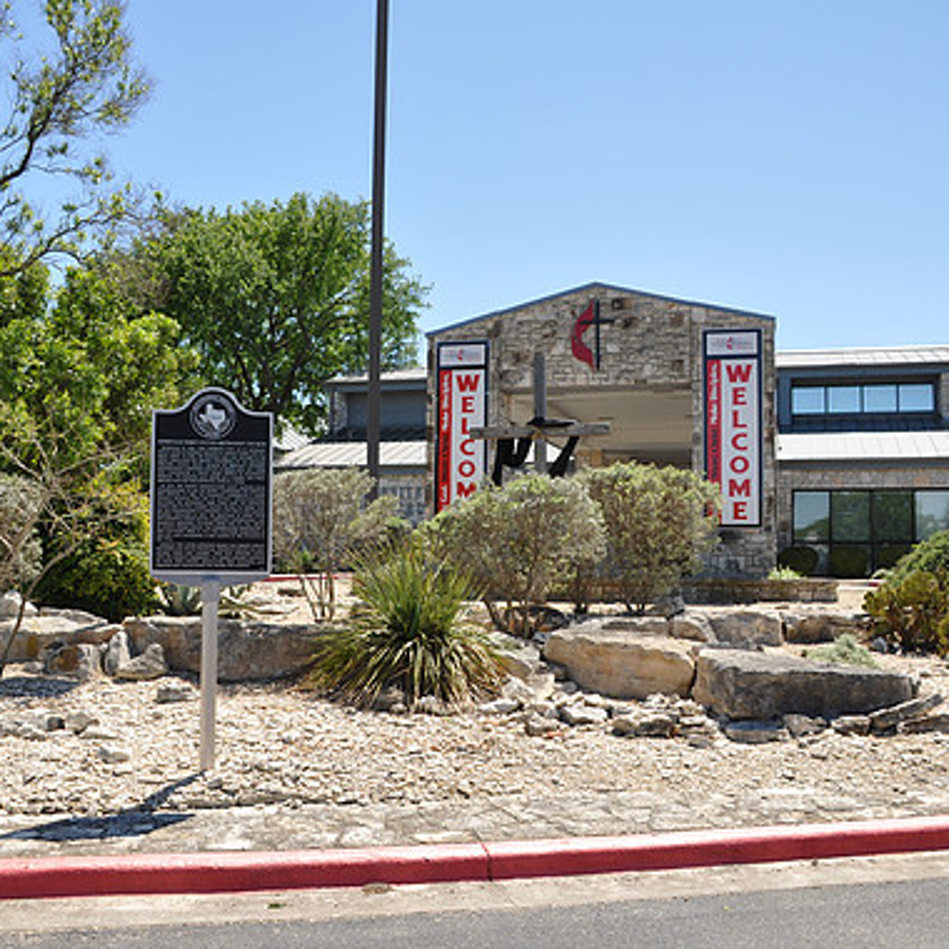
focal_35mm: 35
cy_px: 478
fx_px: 1086
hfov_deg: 47.2
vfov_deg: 47.2
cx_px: 450
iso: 200
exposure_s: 1/200
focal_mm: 18
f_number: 7.1
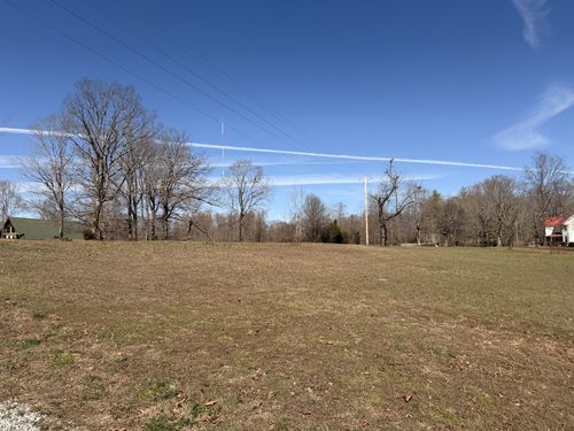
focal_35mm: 24
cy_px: 216
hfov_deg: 71.6
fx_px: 398
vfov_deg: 56.8
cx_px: 287
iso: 80
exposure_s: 1/6173
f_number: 1.78
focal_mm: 6.76
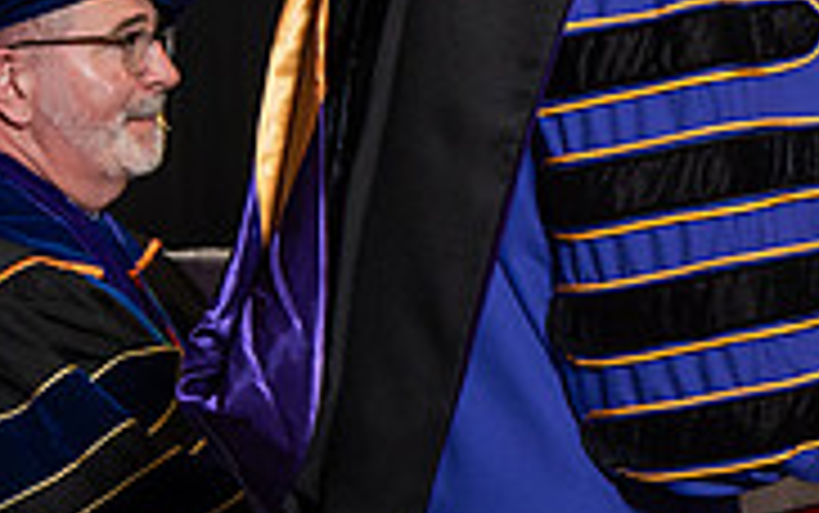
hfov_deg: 10.1
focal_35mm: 201
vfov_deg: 6.5
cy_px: -61
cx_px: 1188
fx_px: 4489
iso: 1600
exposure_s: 1/125
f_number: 5.6
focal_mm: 62
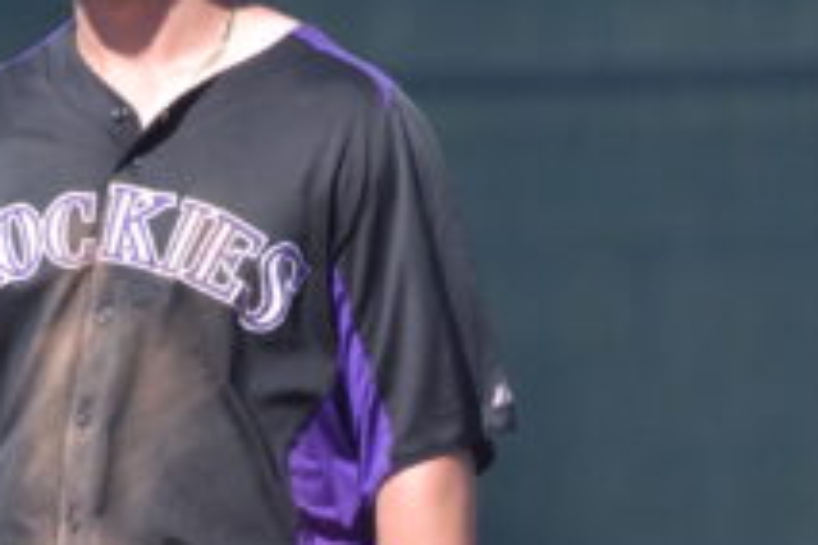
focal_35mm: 2311
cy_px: 98
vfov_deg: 0.6
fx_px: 52507
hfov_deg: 0.9
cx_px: -77
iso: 400
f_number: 5.6
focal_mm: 320
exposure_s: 1/1250
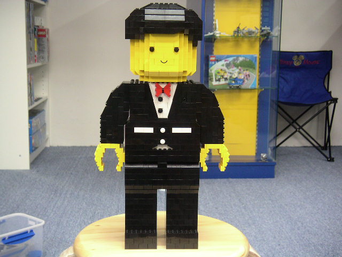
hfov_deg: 33.8
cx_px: 171
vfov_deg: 25.7
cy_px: 128
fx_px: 563
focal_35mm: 57
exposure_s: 1/6
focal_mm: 8.8
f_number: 3
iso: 100
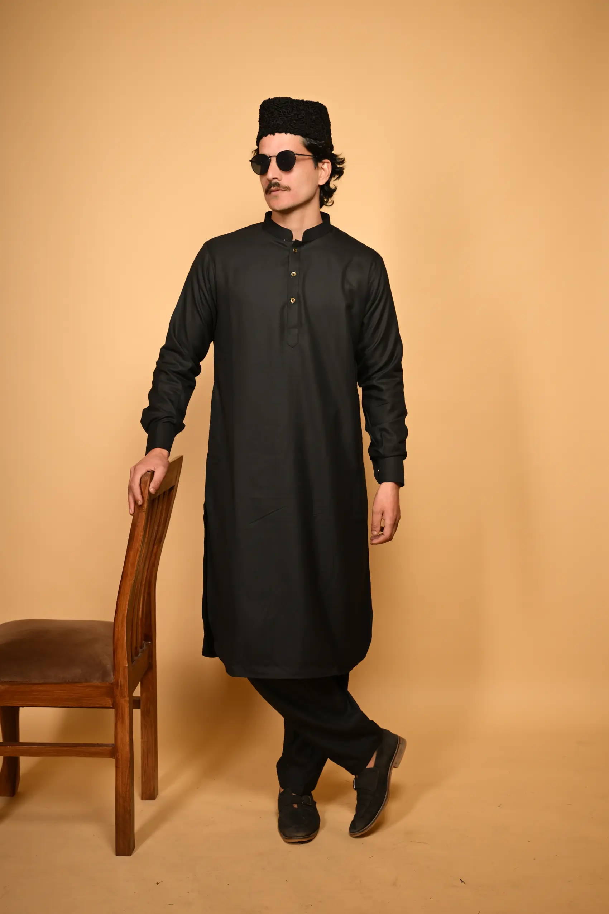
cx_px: 304
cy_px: 457
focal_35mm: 45
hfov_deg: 29.9
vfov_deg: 43.6
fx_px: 1142
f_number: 6.3
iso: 160
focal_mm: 45
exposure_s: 1/200
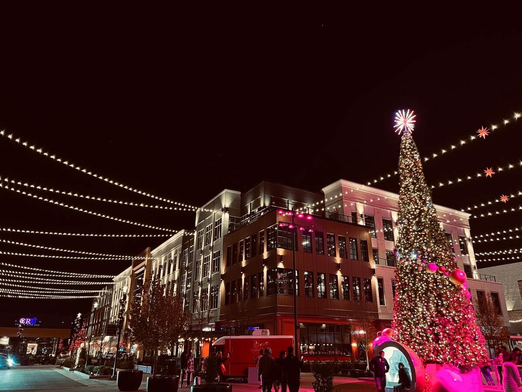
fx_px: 392
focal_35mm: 26
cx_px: 261
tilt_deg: +20.6
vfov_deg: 53.1
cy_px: 196
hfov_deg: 67.3
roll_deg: -0.3
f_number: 1.5
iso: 500
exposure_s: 1/30
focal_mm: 5.7
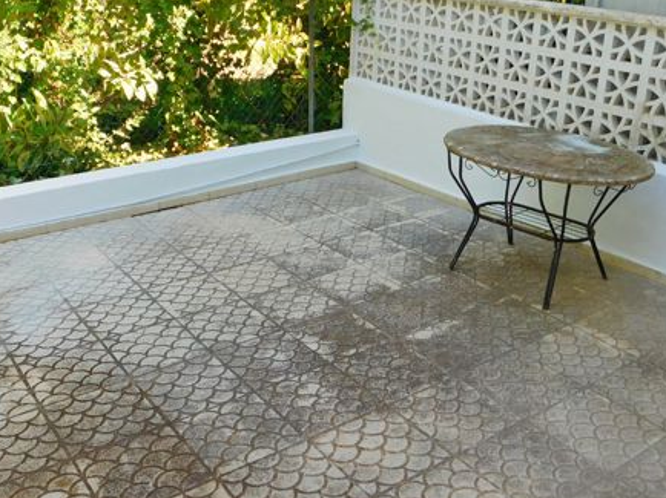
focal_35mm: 39
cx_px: 306
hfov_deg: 47.8
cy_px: 230
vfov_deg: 36.8
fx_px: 750
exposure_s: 1/320
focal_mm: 4.1
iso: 125
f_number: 3
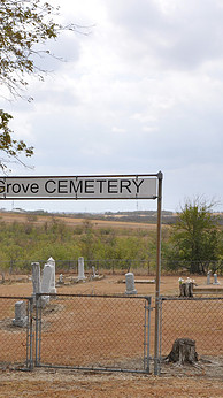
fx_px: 832
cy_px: 212
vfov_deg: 26.9
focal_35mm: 79
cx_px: 48
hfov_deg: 15.2
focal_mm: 30
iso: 200
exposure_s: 1/200
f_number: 14
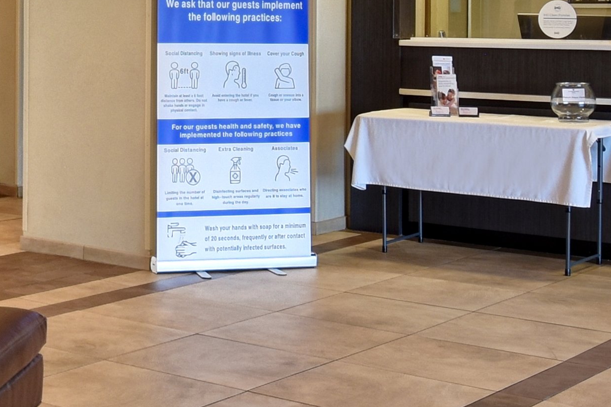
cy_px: 108
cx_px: -77
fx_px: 1365
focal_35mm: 80
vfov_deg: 16.9
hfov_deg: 23.5
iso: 250
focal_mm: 11
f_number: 7.1
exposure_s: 1/6
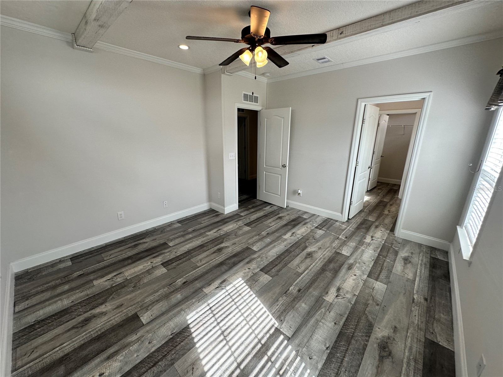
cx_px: 252
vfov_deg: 85.7
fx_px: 203
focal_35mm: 14
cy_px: 188
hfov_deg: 102.1
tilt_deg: -15.0
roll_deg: -1.3
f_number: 2.2
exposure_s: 1/120
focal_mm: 2.22
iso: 50
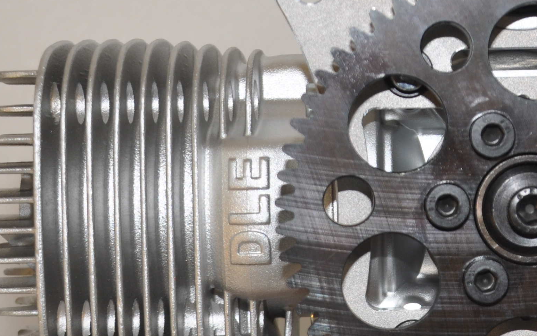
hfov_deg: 17.9
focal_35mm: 114
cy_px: 131
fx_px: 1675
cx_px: 502
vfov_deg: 11.4
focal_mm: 27
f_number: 4
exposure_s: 1/60
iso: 200
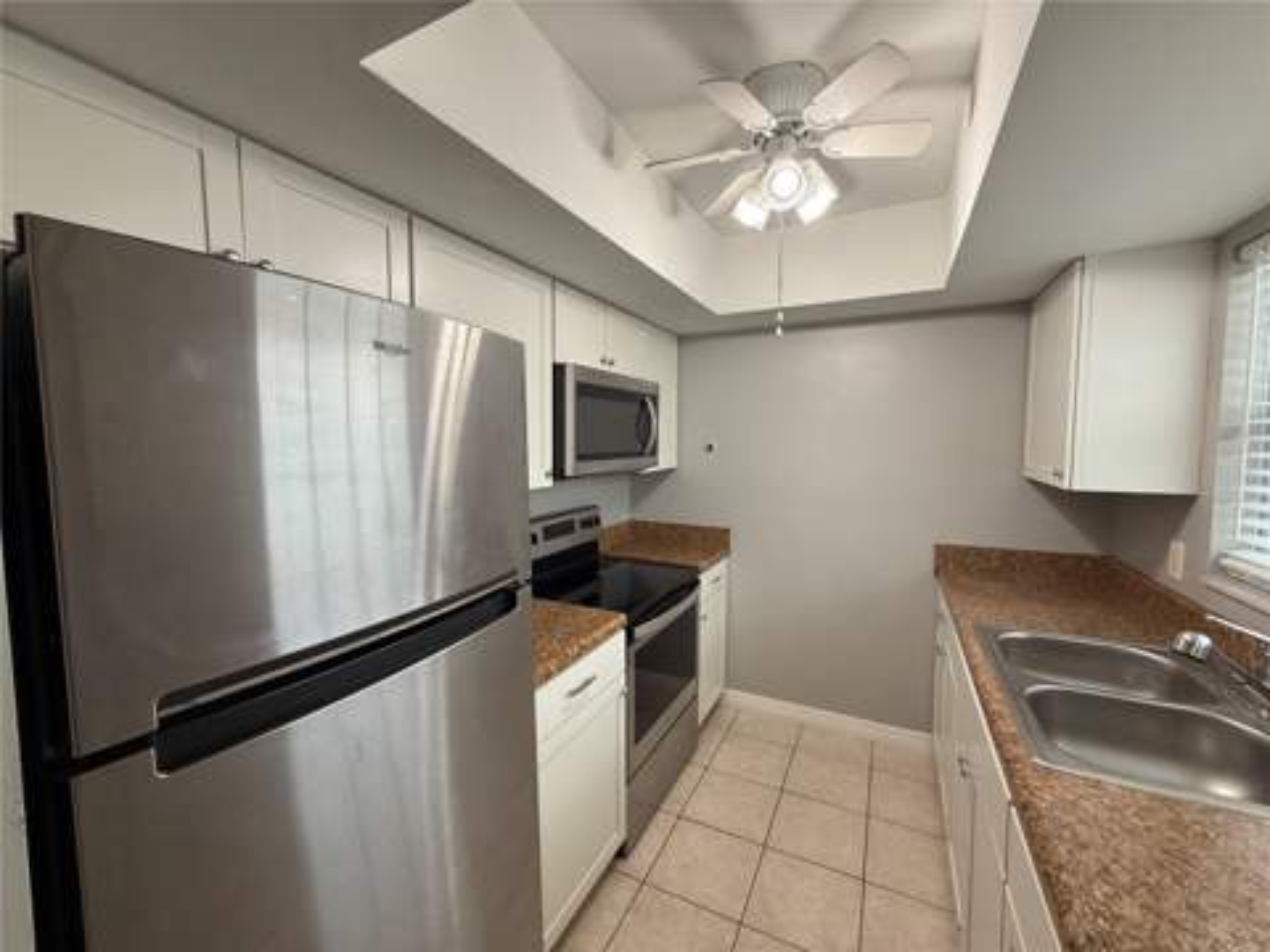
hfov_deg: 102.1
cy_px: 476
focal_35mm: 14
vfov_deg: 85.7
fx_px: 514
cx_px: 635
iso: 125
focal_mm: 2.22
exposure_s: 1/120
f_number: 2.2
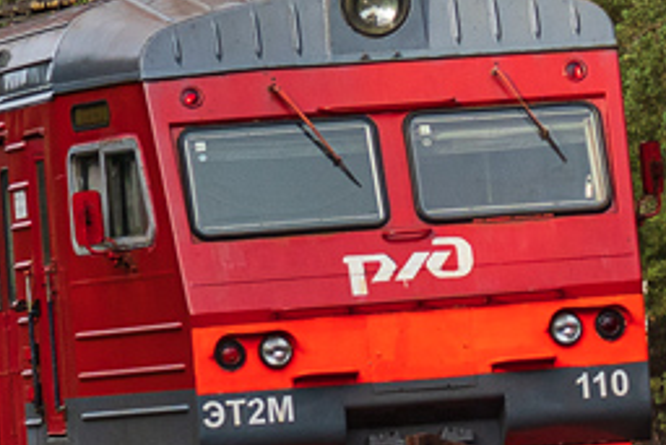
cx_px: -624
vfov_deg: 2.5
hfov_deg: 3.7
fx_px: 10115
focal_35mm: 546
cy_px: 108
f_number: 6.3
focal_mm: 109.5
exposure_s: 1/1000
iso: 400
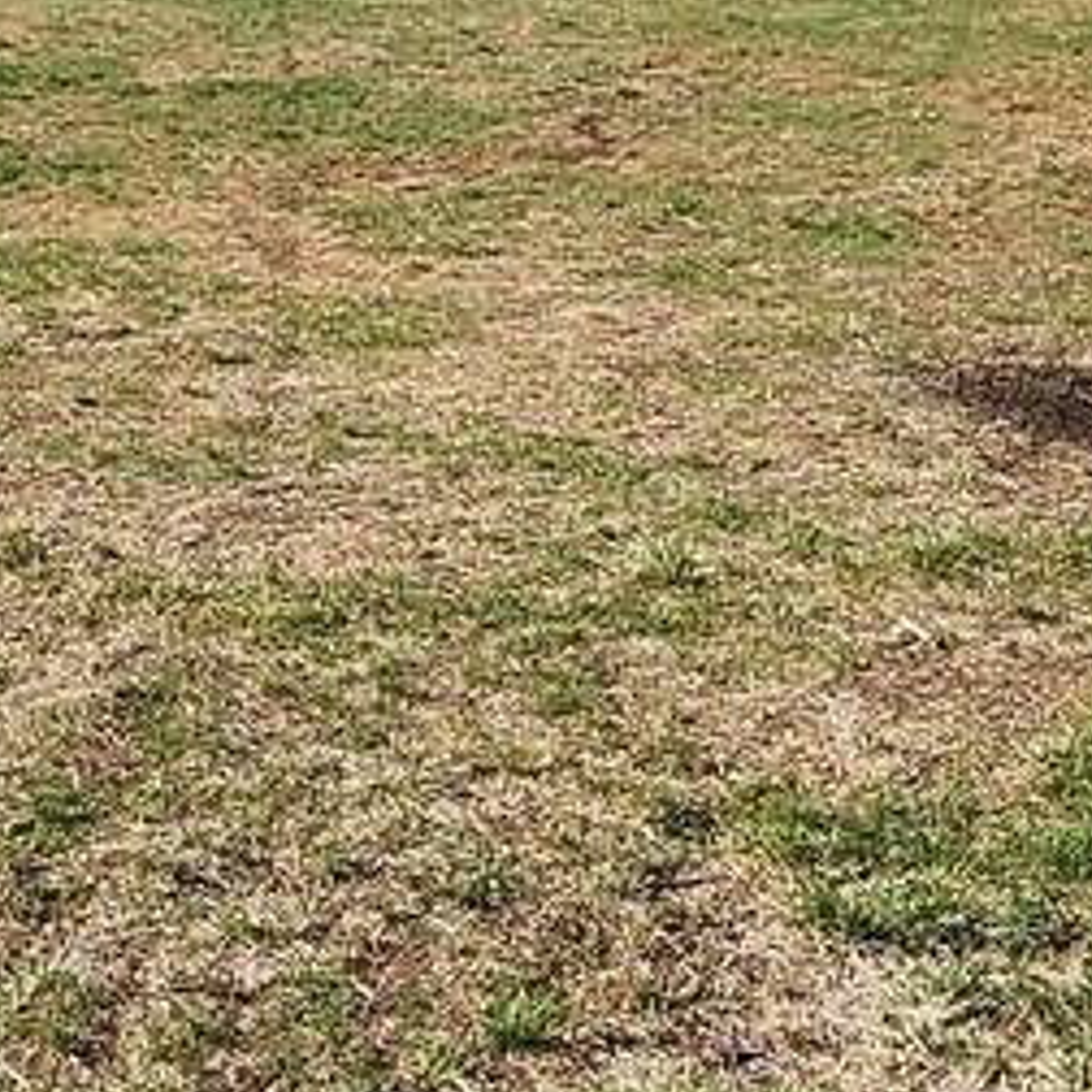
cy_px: 30
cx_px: 464
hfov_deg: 23.6
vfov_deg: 22.8
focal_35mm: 73
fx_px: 2605
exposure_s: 1/1910
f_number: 2.2
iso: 50
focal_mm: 2.2
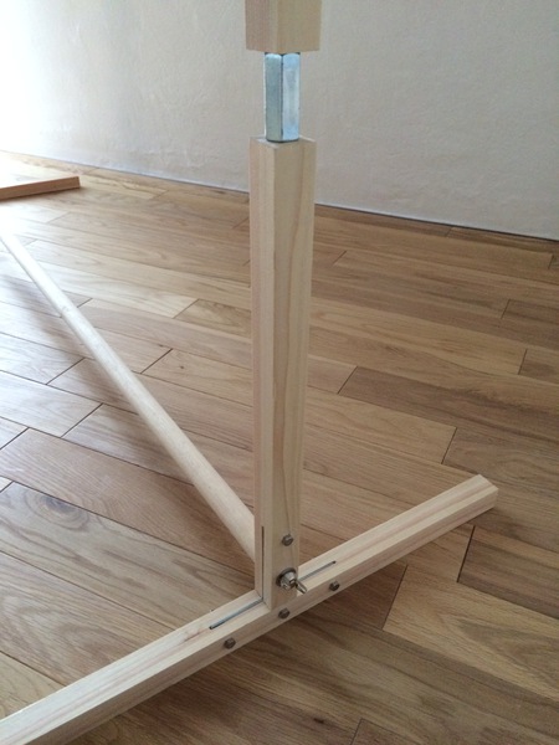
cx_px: 280
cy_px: 372
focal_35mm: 29
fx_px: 624
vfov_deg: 61.7
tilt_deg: -34.4
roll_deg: -2.6
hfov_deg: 48.2
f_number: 2.2
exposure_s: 1/30
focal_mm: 4.15
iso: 250
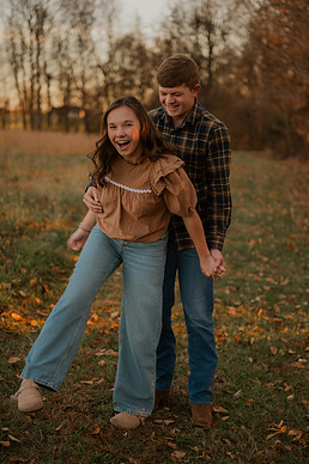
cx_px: 160
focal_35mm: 58
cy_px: 250
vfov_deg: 34.5
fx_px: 748
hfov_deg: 23.3
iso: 100
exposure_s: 1/125
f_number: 1.8
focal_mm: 50
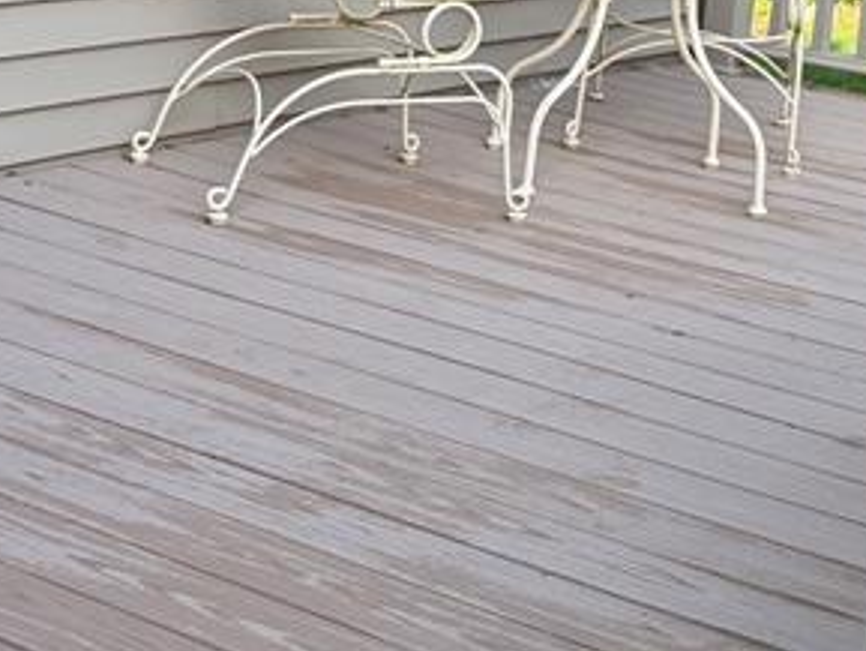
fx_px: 2303
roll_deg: -2.9
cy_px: -162
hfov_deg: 21.3
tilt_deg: -2.2
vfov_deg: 15.4
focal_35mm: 92
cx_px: 336
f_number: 1.6
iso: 64
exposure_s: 1/673
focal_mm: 5.96
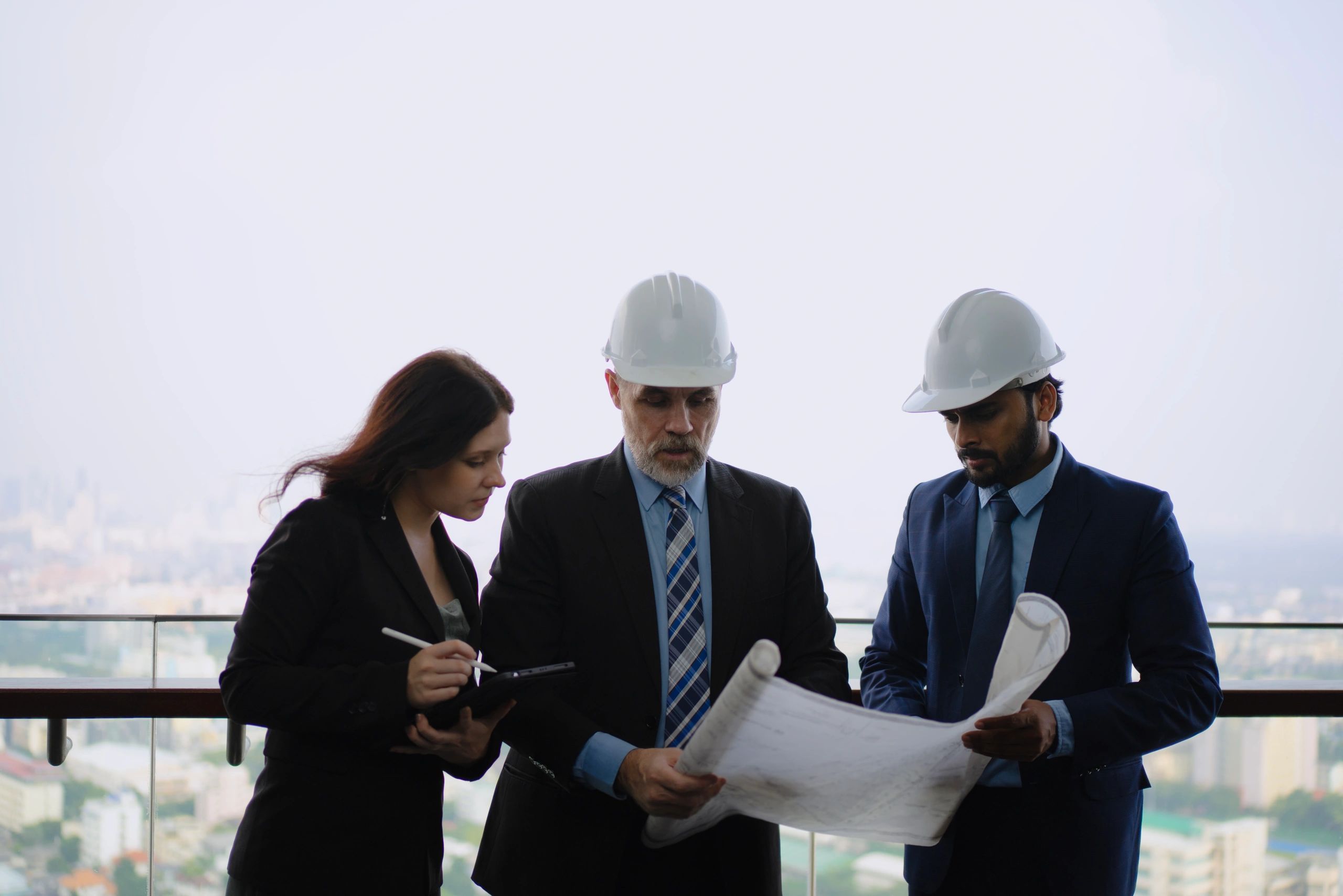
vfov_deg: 29.9
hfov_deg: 43.6
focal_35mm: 45
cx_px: 672
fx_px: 1679
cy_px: 448
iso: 100
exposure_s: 1/800
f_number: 1.8
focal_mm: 45
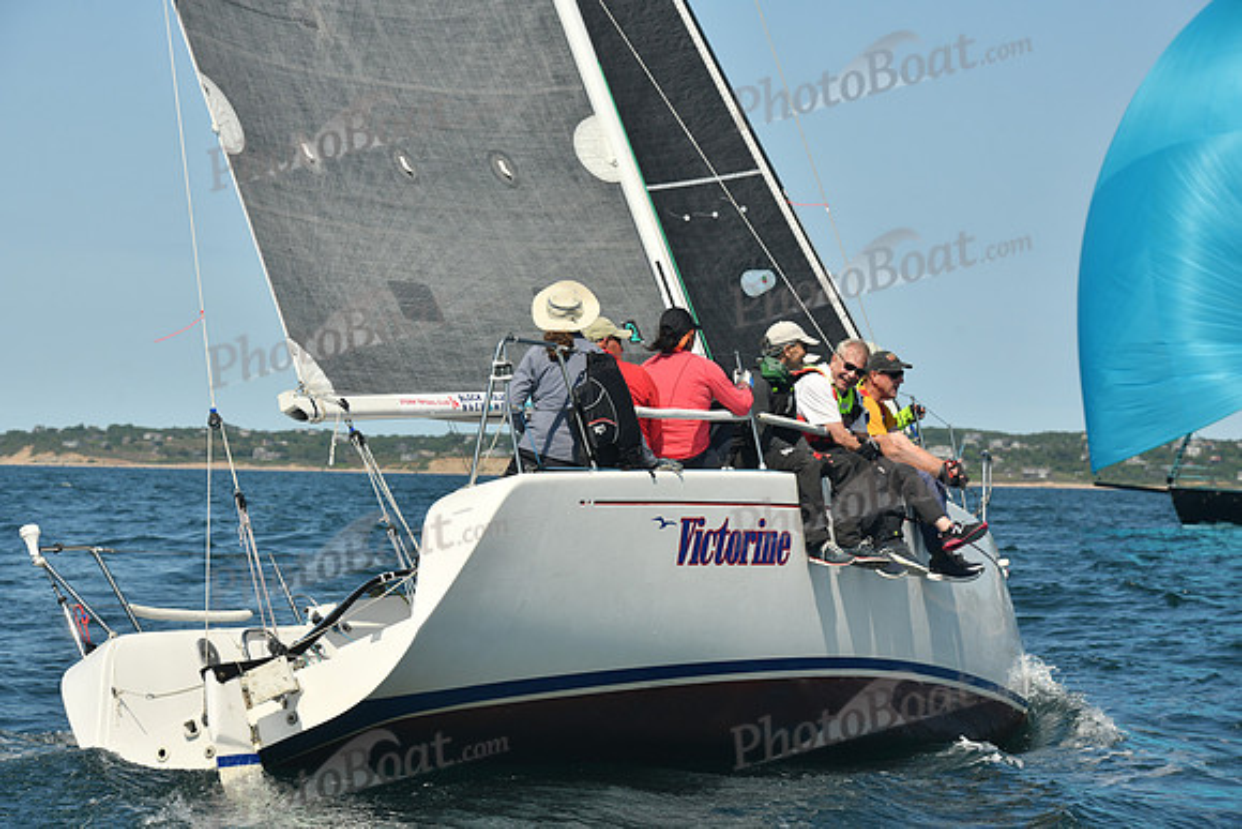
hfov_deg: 17.1
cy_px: 414
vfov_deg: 11.4
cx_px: 621
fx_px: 4141
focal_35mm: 120
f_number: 8
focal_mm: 120
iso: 320
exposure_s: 1/640
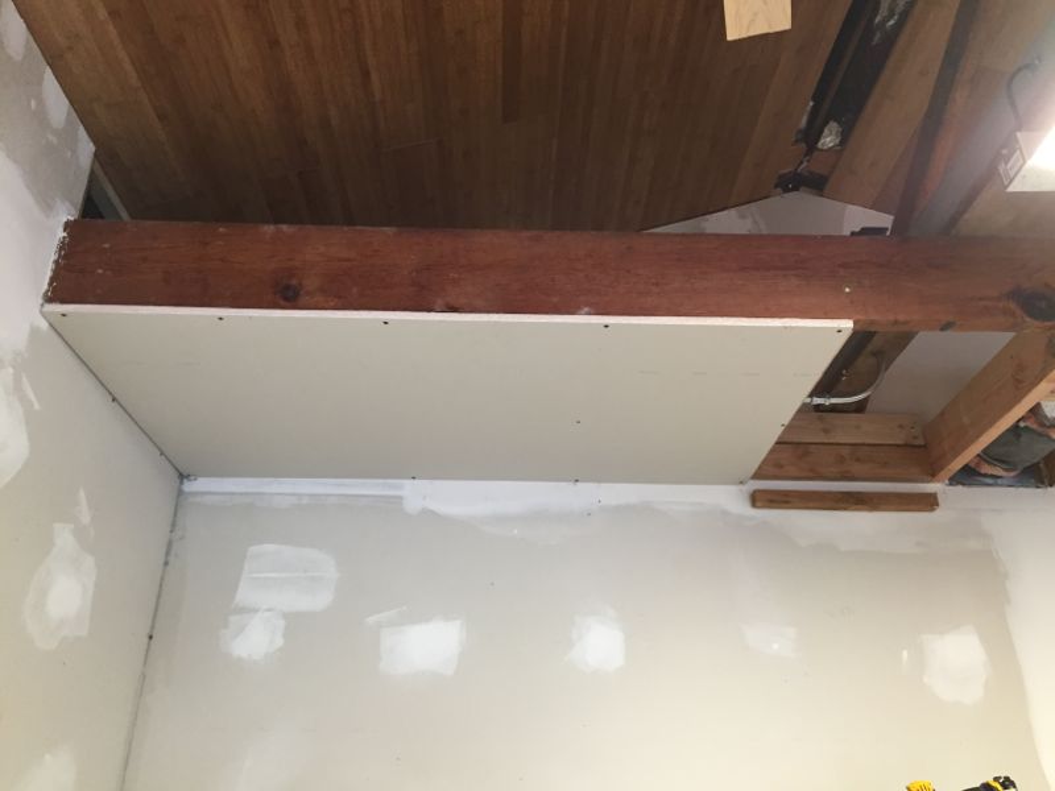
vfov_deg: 48.2
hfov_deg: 61.7
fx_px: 884
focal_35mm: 29
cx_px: 528
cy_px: 396
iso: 125
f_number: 2.2
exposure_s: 1/30
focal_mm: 4.15
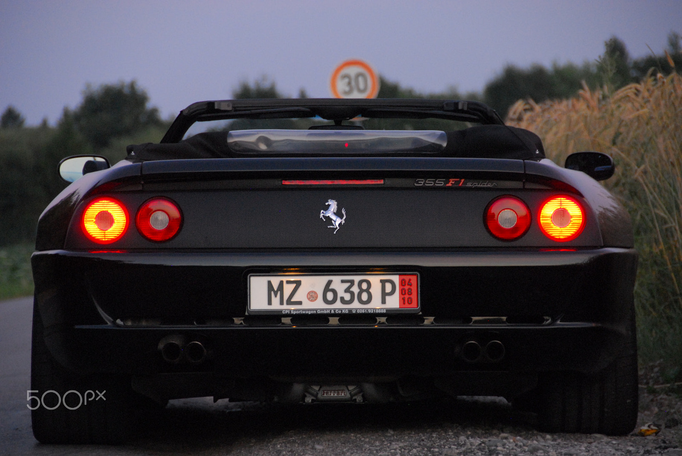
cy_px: 228
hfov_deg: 9.1
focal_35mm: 225
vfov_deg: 6.1
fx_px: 4268
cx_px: 341
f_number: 5.6
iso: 1250
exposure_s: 1/30
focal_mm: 150
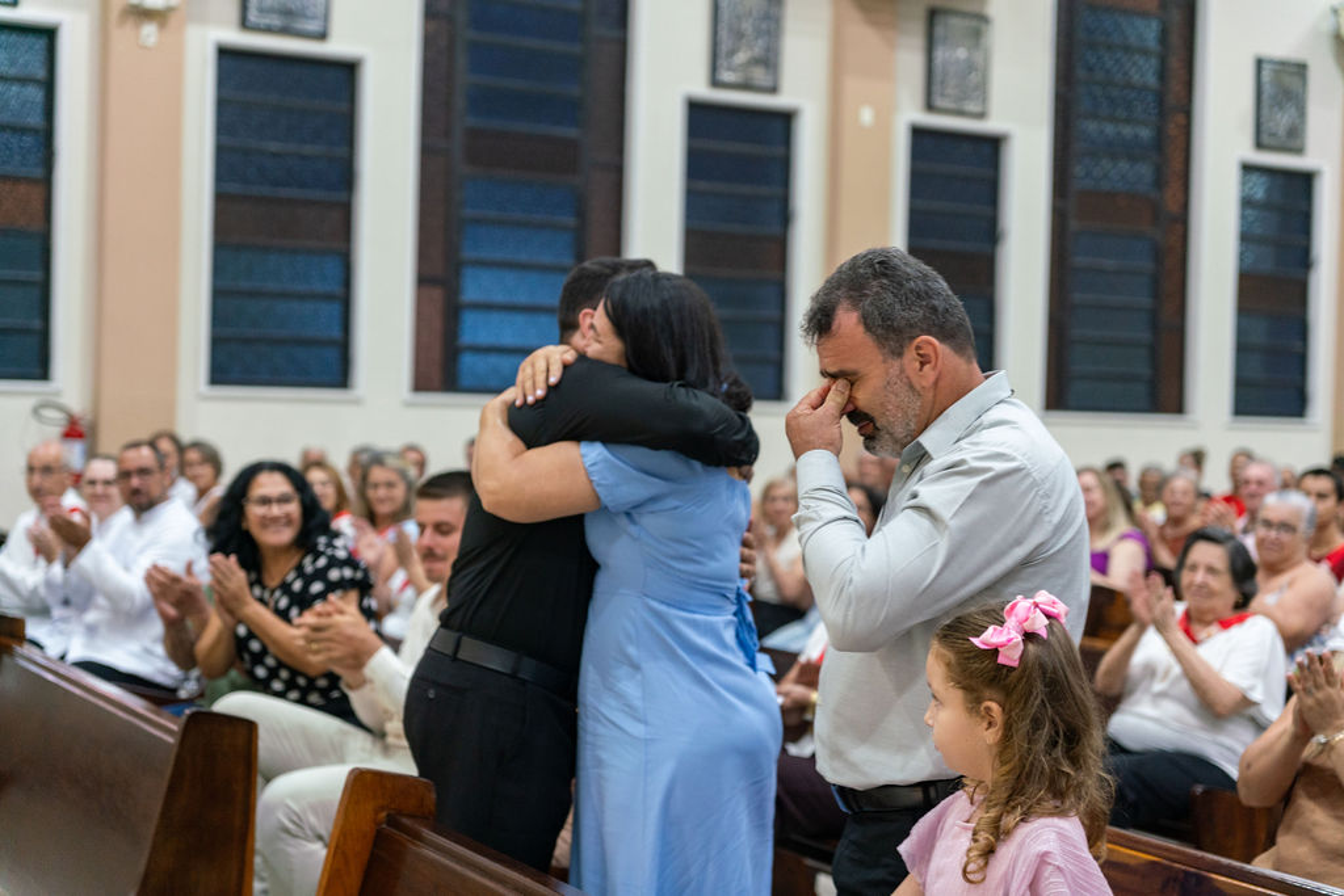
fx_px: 2053
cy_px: 448
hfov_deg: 36.2
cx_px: 672
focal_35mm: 55
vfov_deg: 24.6
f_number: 2.8
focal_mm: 55
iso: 1600
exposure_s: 1/125
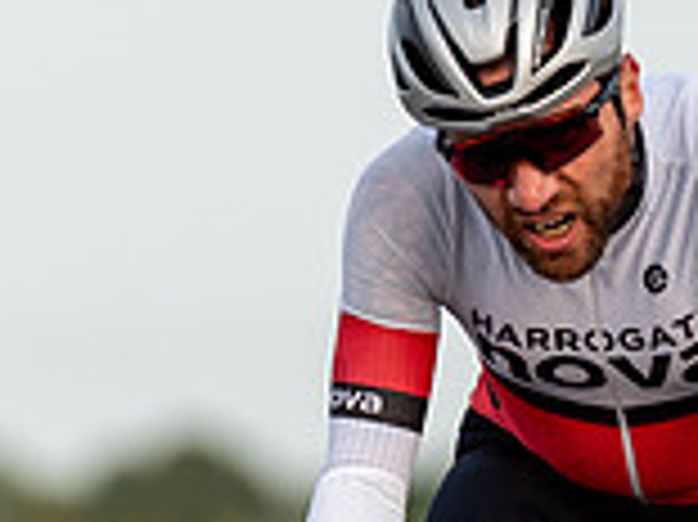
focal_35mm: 1045
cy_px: 455
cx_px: 634
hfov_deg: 1.9
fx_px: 21055
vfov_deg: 1.4
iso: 125
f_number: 3.2
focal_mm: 200
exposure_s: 1/1000
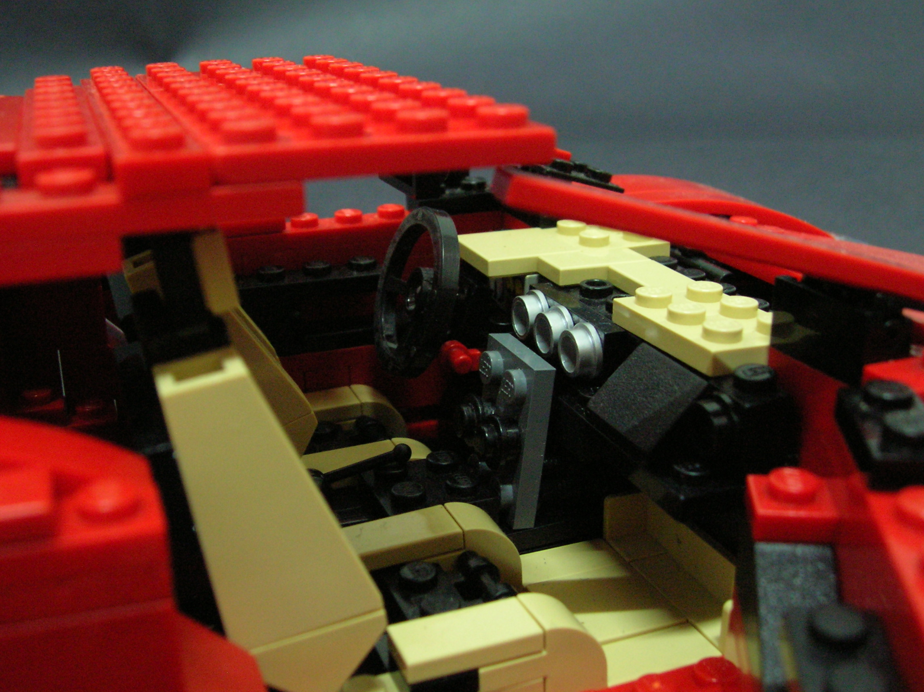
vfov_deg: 37.7
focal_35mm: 38
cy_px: 346
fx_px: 1013
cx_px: 462
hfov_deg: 49.0
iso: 200
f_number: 3
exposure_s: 1/3.3
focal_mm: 6.4
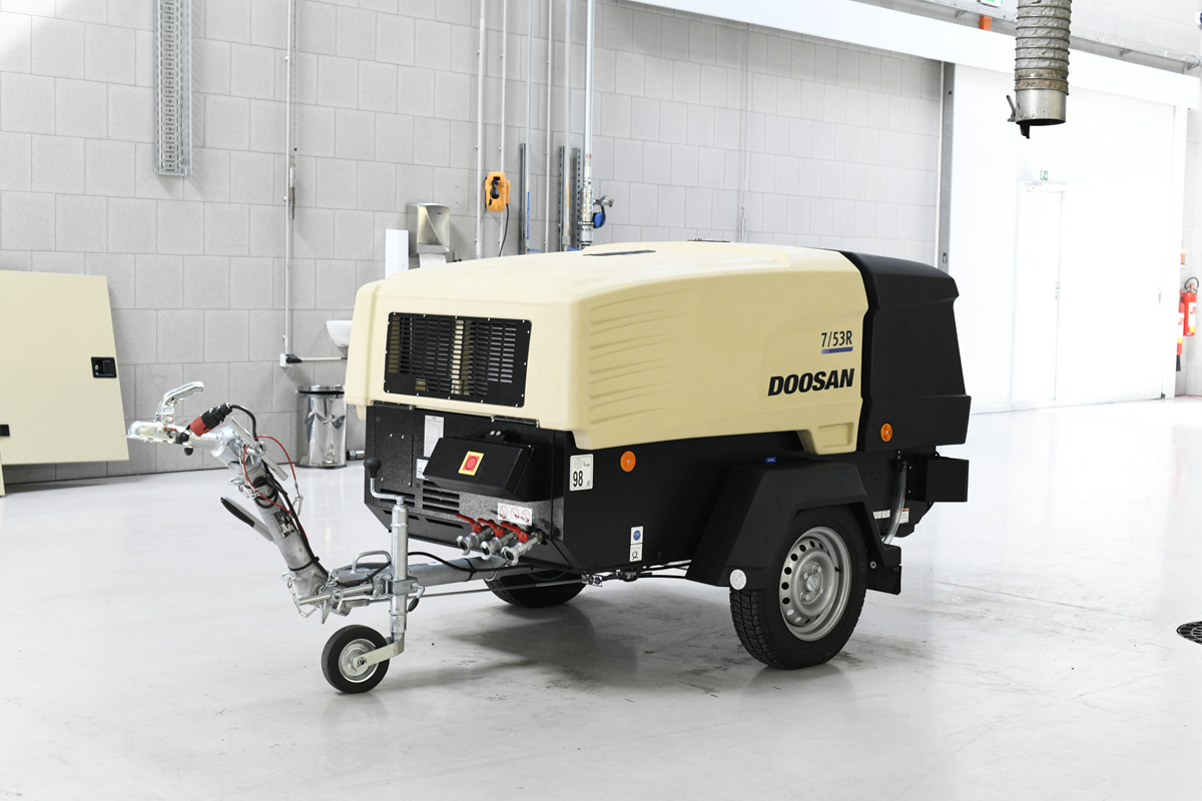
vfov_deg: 27.0
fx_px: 1669
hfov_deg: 39.6
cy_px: 400
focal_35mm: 50
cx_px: 601
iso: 1800
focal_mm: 50
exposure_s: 1/80
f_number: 6.3
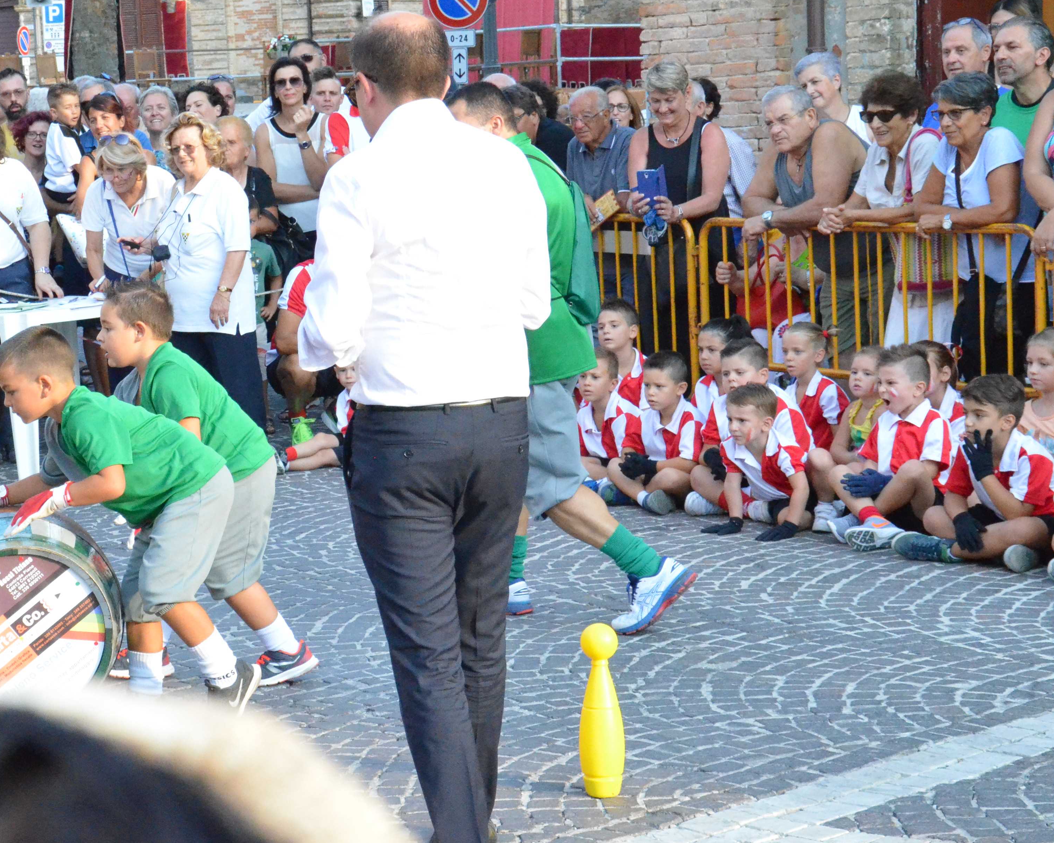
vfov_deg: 17.6
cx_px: 249
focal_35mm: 87
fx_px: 2714
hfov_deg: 21.8
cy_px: 343
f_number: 11
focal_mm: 38
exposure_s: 1/800
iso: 6400
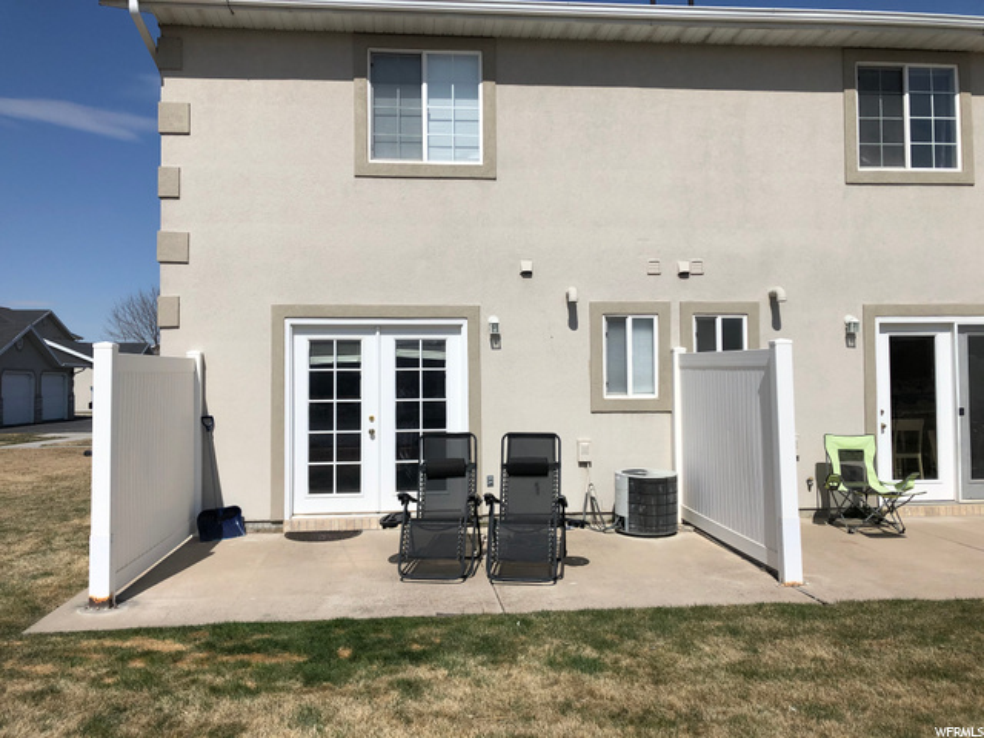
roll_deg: +0.4
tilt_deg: +2.0
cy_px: 369
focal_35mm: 28
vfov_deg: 49.7
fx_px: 796
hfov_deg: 63.4
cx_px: 492
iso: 20
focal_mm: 3.99
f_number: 1.8
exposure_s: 1/6024
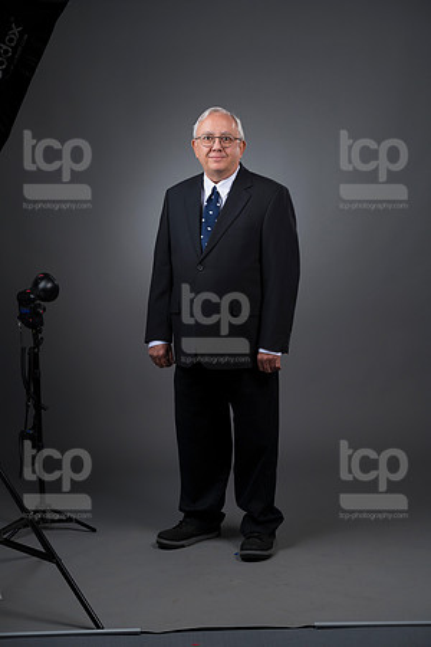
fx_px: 1437
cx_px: 216
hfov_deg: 17.1
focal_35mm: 80
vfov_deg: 25.4
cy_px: 324
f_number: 5.6
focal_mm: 80
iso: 160
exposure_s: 1/250
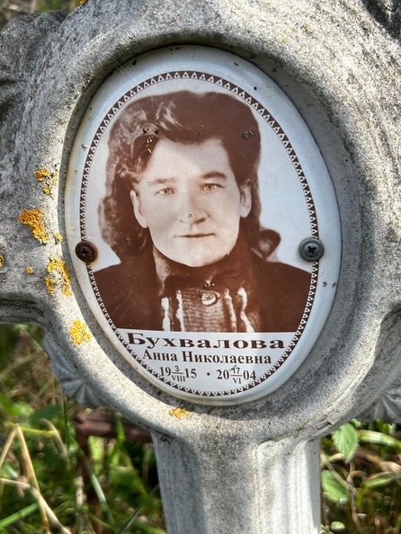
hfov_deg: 40.7
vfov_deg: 52.6
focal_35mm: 35
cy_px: 268
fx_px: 540
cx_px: 209
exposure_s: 1/1159
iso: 50
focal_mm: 5.7
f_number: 1.5
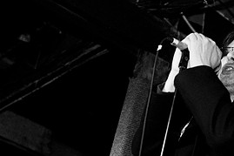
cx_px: 99
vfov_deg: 14.0
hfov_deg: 21.0
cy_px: 118
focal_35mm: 97
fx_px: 630
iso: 1000
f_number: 2
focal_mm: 30
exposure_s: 1/50
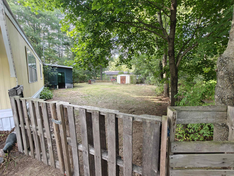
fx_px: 101
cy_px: 88
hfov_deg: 98.2
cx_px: 117
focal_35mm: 15
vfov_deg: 81.7
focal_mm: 2.3
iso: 640
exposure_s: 1/73
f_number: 2
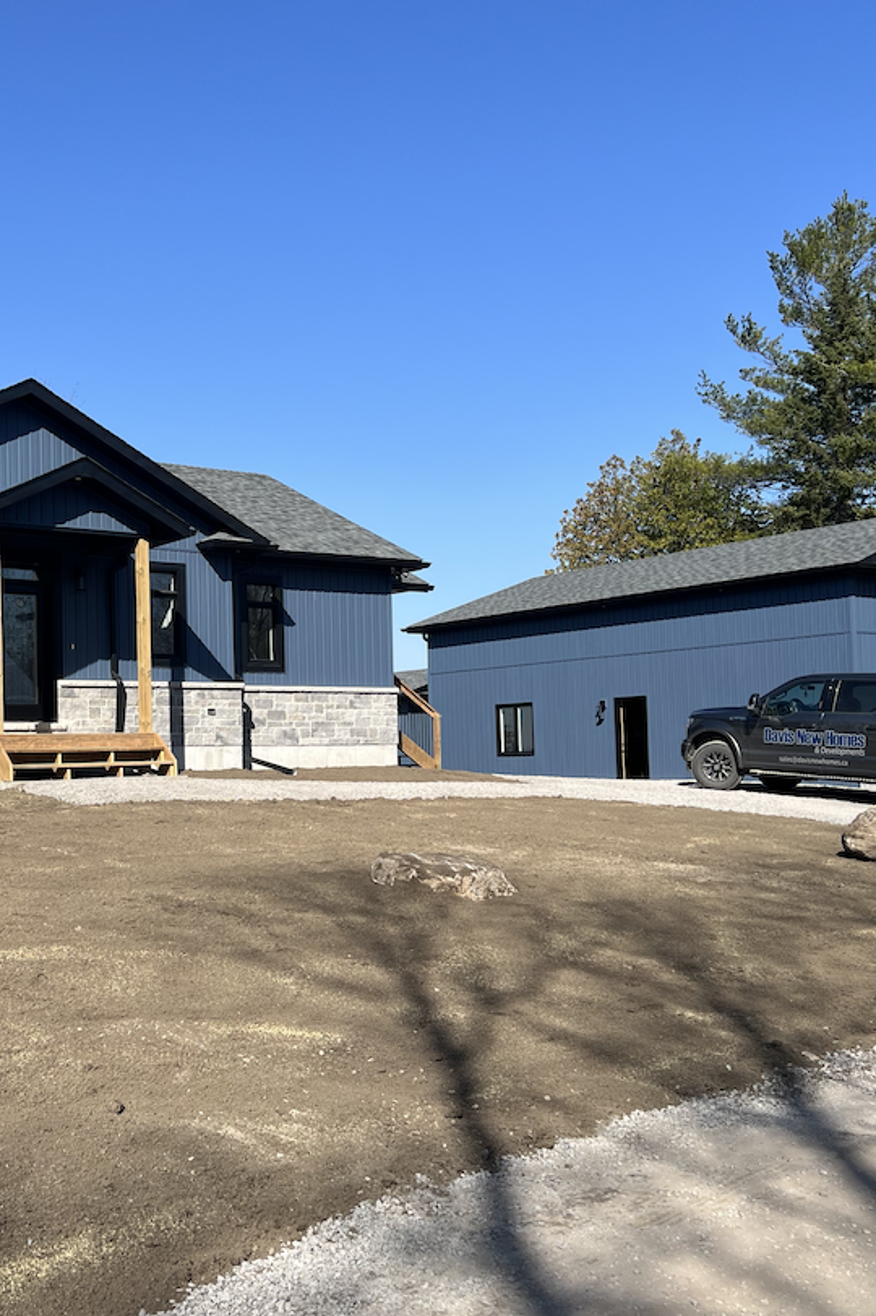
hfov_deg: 33.7
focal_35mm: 39
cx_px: 247
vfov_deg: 49.6
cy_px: 687
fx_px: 1425
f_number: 1.5
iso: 50
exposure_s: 1/3571
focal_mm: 5.7
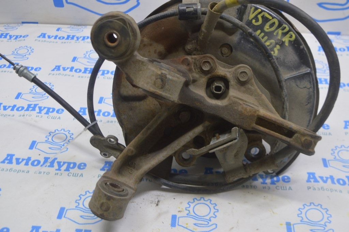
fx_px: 436
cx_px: 174
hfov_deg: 43.6
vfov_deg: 29.8
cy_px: 116
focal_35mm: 45
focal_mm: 30
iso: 400
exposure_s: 1/20
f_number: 5.6
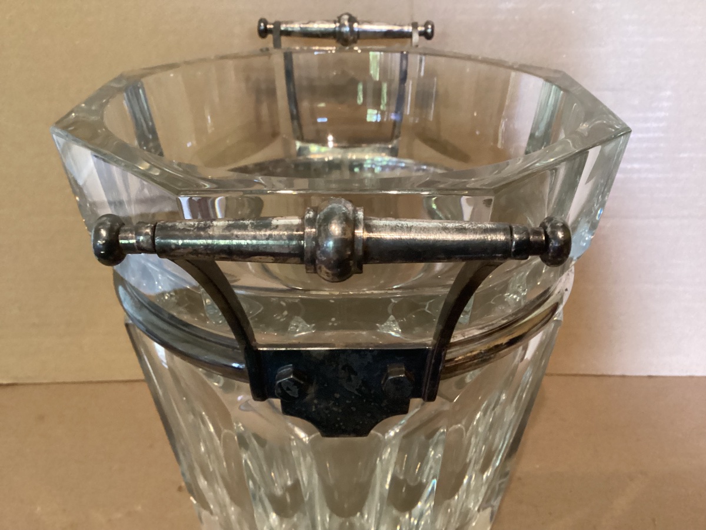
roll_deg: -2.3
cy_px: 265
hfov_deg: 58.4
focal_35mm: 31
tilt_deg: -28.0
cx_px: 353
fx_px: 632
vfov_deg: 45.4
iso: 640
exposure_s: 1/25
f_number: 2.4
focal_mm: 3.3
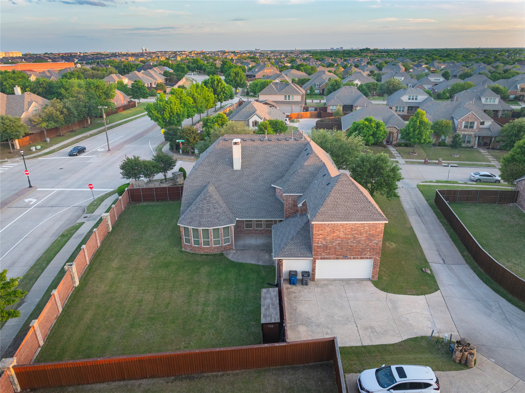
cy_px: 196
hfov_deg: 71.6
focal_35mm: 24
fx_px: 364
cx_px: 262
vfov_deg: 56.8
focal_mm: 12.29
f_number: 7.1
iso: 400
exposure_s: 1/50
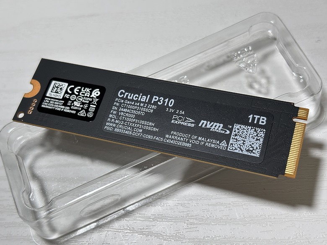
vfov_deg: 28.0
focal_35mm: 52
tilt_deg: -62.3
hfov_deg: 36.8
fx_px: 491
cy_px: 122
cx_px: 164
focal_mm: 5.96
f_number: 1.6
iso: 40
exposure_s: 1/60
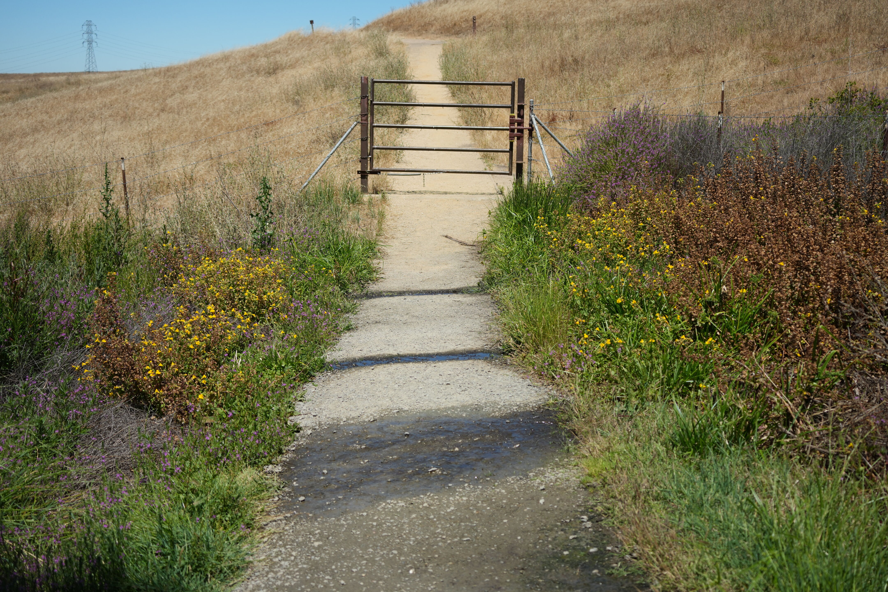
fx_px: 1233
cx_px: 444
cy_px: 296
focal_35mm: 50
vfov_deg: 27.0
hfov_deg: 39.6
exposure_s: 1/2500
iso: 250
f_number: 4.5
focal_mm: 50
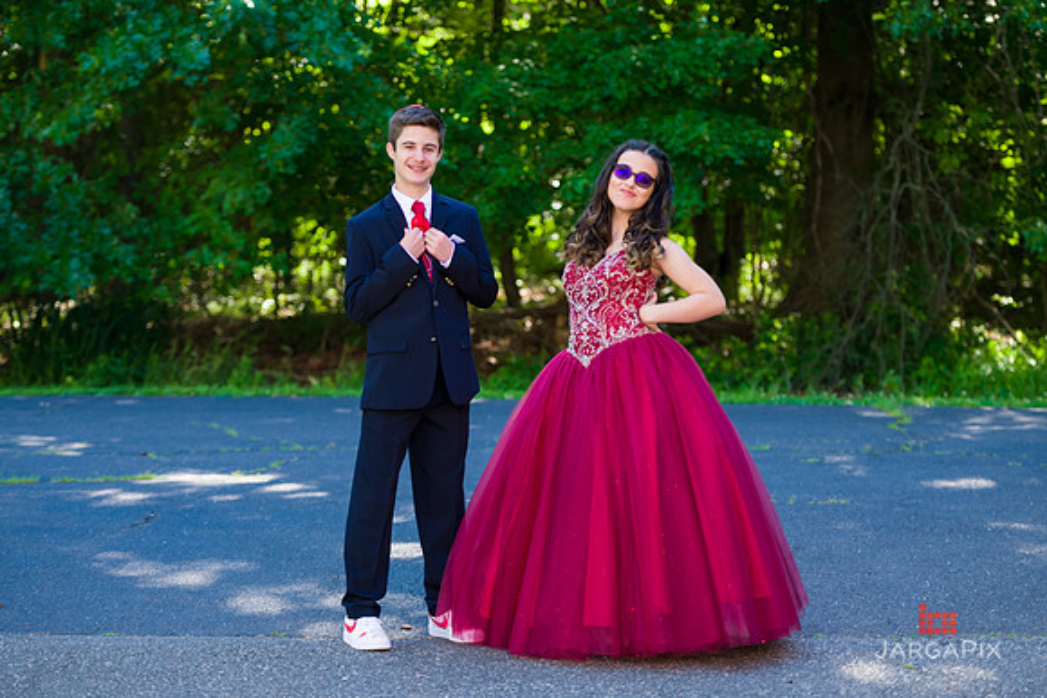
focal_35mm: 97
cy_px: 343
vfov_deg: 14.0
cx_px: 523
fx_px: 2836
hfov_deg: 20.9
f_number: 3.2
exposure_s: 1/200
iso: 200
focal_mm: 90
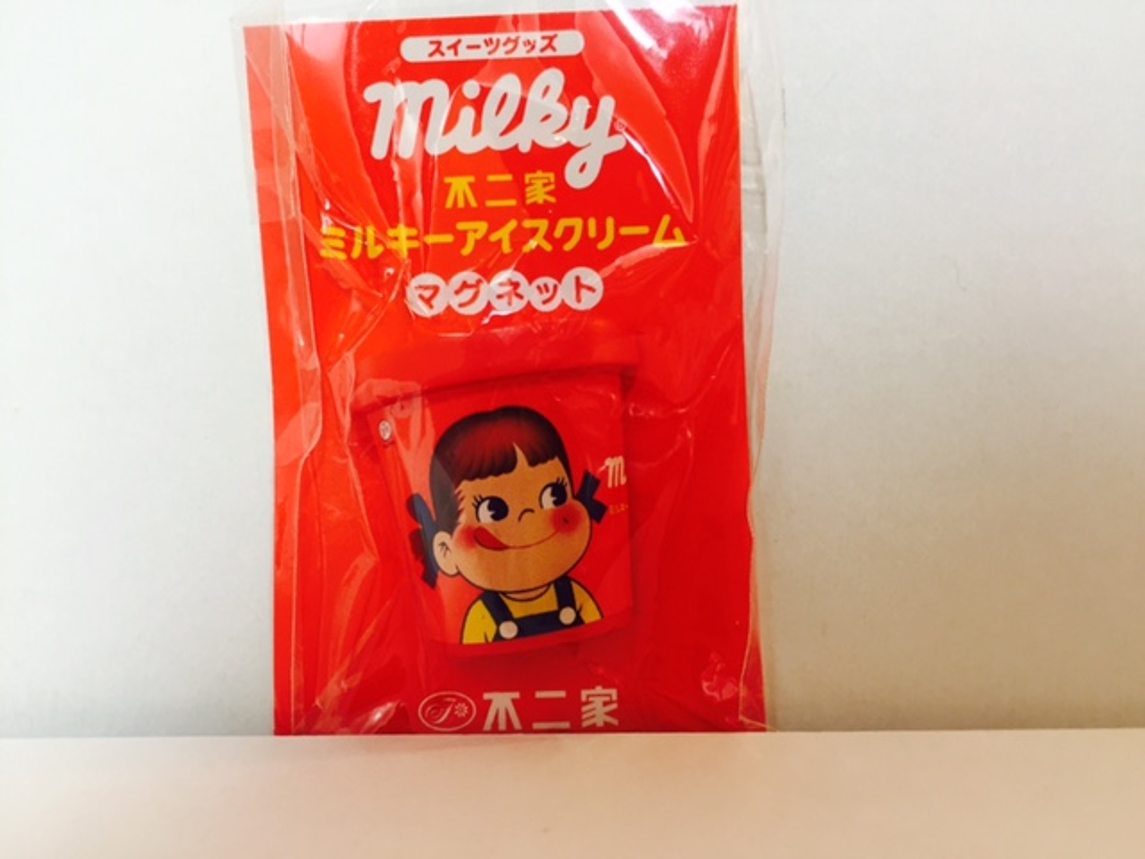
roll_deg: -2.1
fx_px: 959
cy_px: 430
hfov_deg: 61.7
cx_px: 572
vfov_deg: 48.2
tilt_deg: -14.7
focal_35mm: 29
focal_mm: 4.15
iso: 125
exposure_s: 1/33
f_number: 2.2
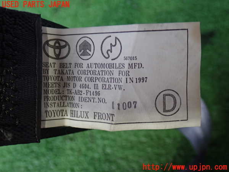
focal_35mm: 44
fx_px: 291
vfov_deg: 32.9
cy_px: 86
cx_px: 114
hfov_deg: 42.9
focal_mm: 7.84
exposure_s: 1/40
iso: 320
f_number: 2.9
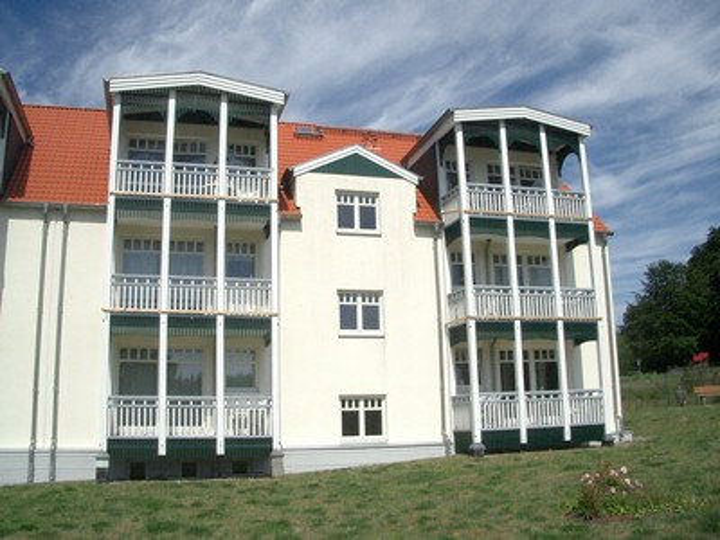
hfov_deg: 52.6
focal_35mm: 35
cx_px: 360
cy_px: 270
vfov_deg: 40.7
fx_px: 728
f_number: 4.3
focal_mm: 5.8
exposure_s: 1/2000
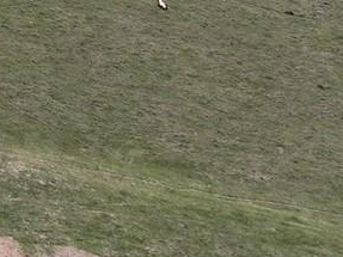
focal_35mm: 167
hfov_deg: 9.2
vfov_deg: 8.1
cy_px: -405
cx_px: -729
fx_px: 1654
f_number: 2.8
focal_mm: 12.29
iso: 150
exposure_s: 1/2500
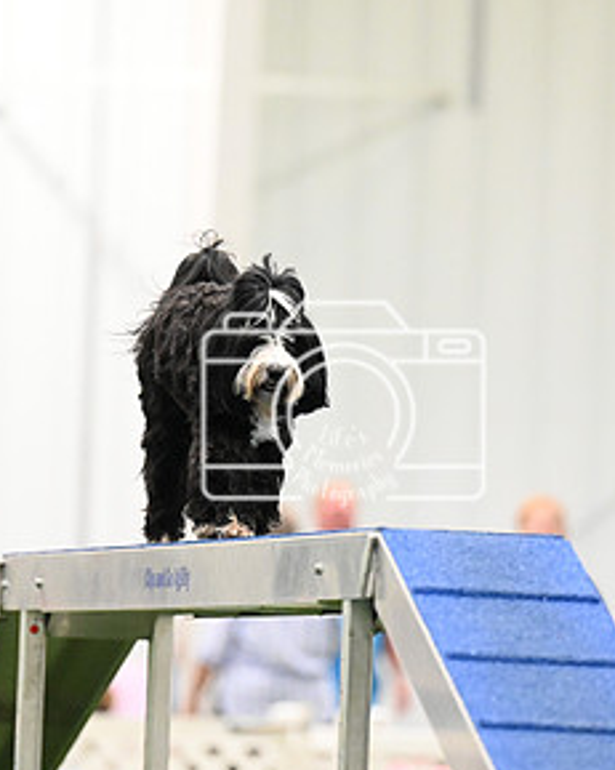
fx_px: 8582
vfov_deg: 5.1
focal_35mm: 377
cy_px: 341
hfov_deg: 4.1
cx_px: 285
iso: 10000
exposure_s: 1/1000
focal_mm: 200
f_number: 3.2
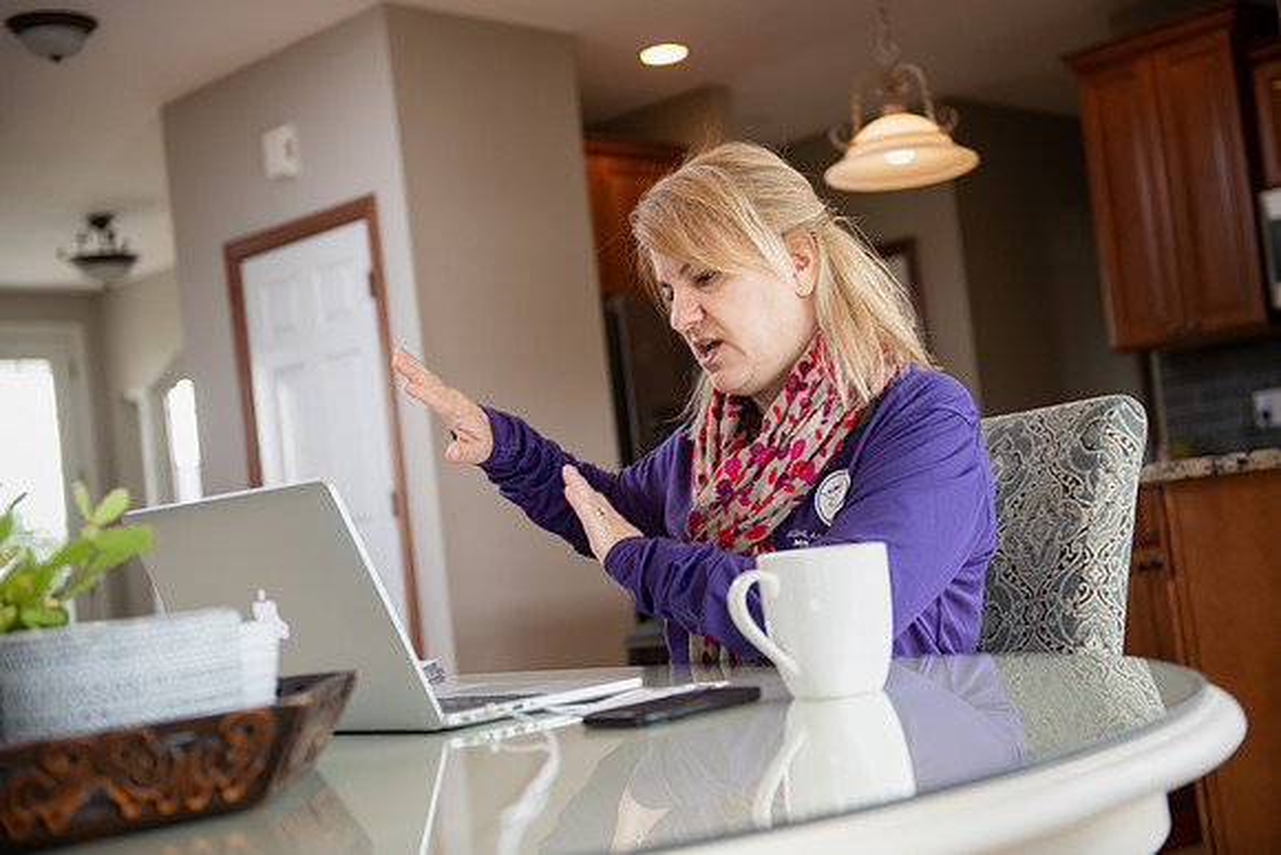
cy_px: 428
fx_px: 1779
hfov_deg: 39.6
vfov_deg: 27.0
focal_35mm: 50
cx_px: 640
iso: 500
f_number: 3.2
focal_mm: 50
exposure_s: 1/160
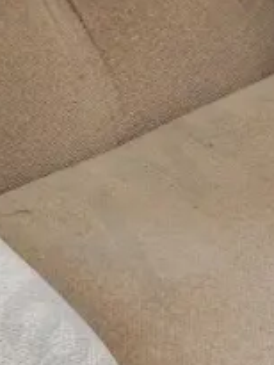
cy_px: 112
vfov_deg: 15.1
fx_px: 1371
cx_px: 208
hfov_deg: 11.4
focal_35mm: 130
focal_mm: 13
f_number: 4
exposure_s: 1/60
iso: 1250
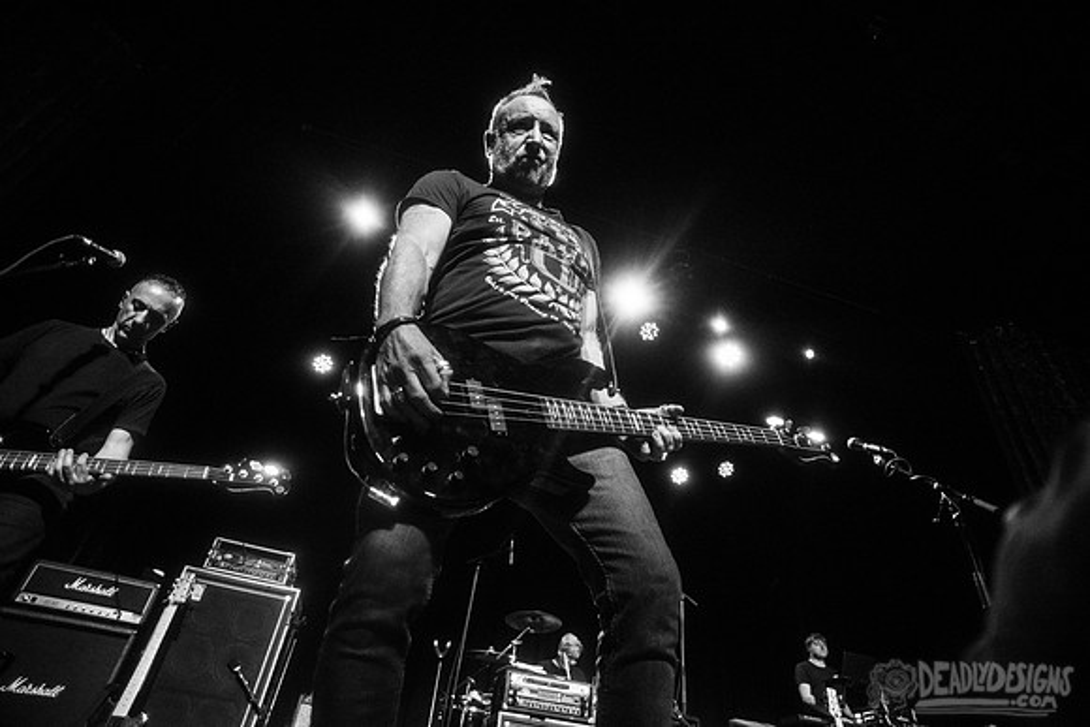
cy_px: 364
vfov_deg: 62.0
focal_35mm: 20
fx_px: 606
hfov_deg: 84.0
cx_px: 545
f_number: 3.5
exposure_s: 1/320
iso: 3200
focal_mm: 20
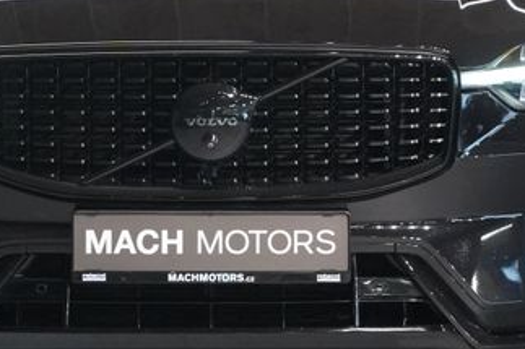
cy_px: 48
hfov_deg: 9.3
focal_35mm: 222
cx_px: 223
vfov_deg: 6.2
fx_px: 3236
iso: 10000
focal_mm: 70
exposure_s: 1/160
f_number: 5.6
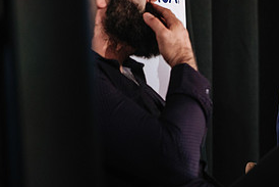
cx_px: 323
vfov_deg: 2.8
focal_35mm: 493
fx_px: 3823
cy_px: 82
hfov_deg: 4.2
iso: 800
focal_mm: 140
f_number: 2.8
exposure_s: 1/80
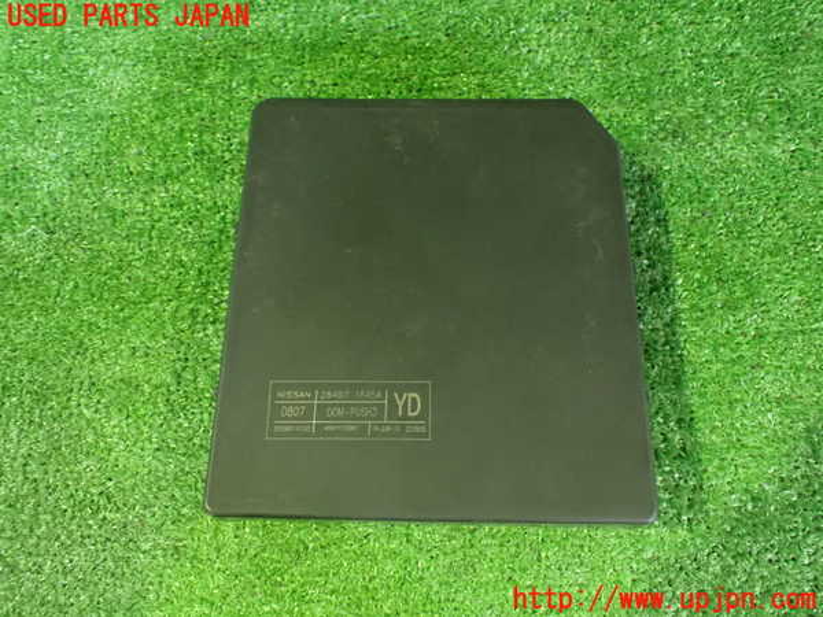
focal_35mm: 30
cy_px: 308
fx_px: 713
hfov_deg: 60.0
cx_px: 412
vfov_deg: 46.8
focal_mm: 5.4
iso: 1600
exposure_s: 1/30
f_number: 2.3
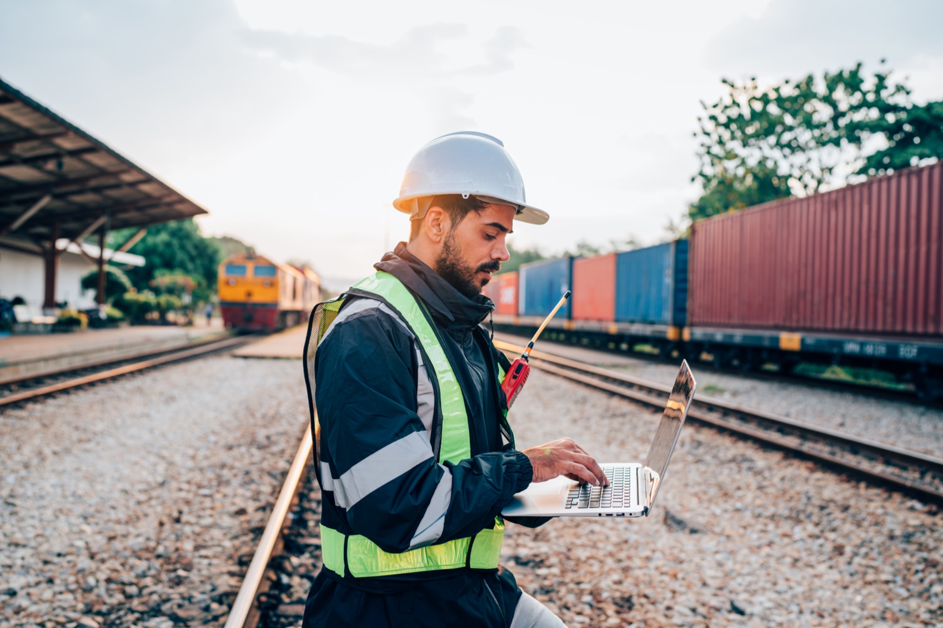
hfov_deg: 54.4
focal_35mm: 35
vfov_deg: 37.9
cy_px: 314
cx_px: 472
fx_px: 917
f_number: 2.8
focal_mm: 35
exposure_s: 1/200
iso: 125
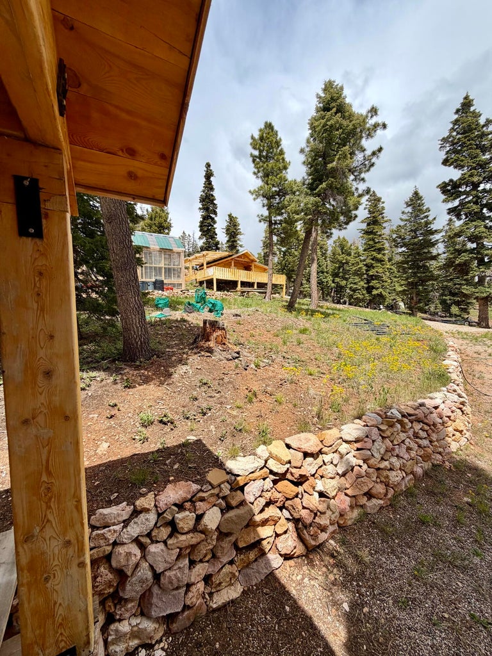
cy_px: 328
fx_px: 265
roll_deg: +2.0
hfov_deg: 85.7
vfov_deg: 102.1
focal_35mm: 14
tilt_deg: -1.7
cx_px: 246
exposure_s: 1/1033
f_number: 2.2
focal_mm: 2.22
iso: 20
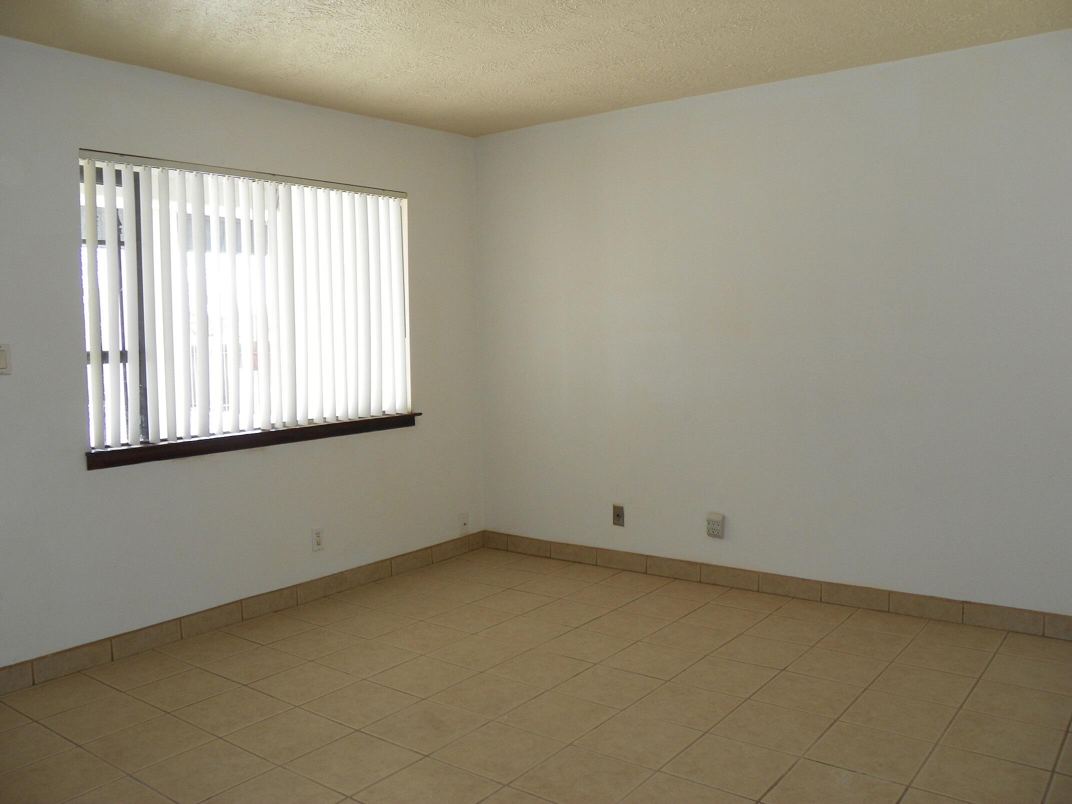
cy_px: 402
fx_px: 929
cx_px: 536
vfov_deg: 46.8
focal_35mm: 30
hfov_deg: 60.0
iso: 64
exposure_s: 1/50
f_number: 2.8
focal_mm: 5.3
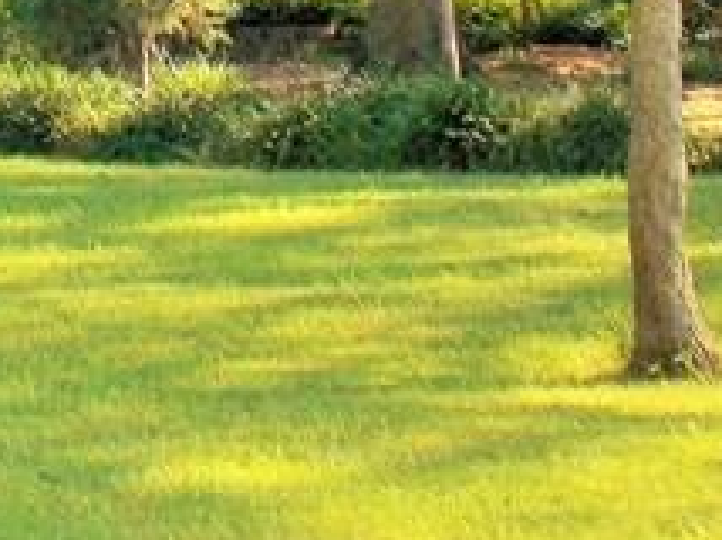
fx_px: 3396
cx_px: -398
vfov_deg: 8.9
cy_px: -155
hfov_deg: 11.6
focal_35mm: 163
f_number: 3.4
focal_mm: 6.1
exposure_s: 1/125
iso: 80
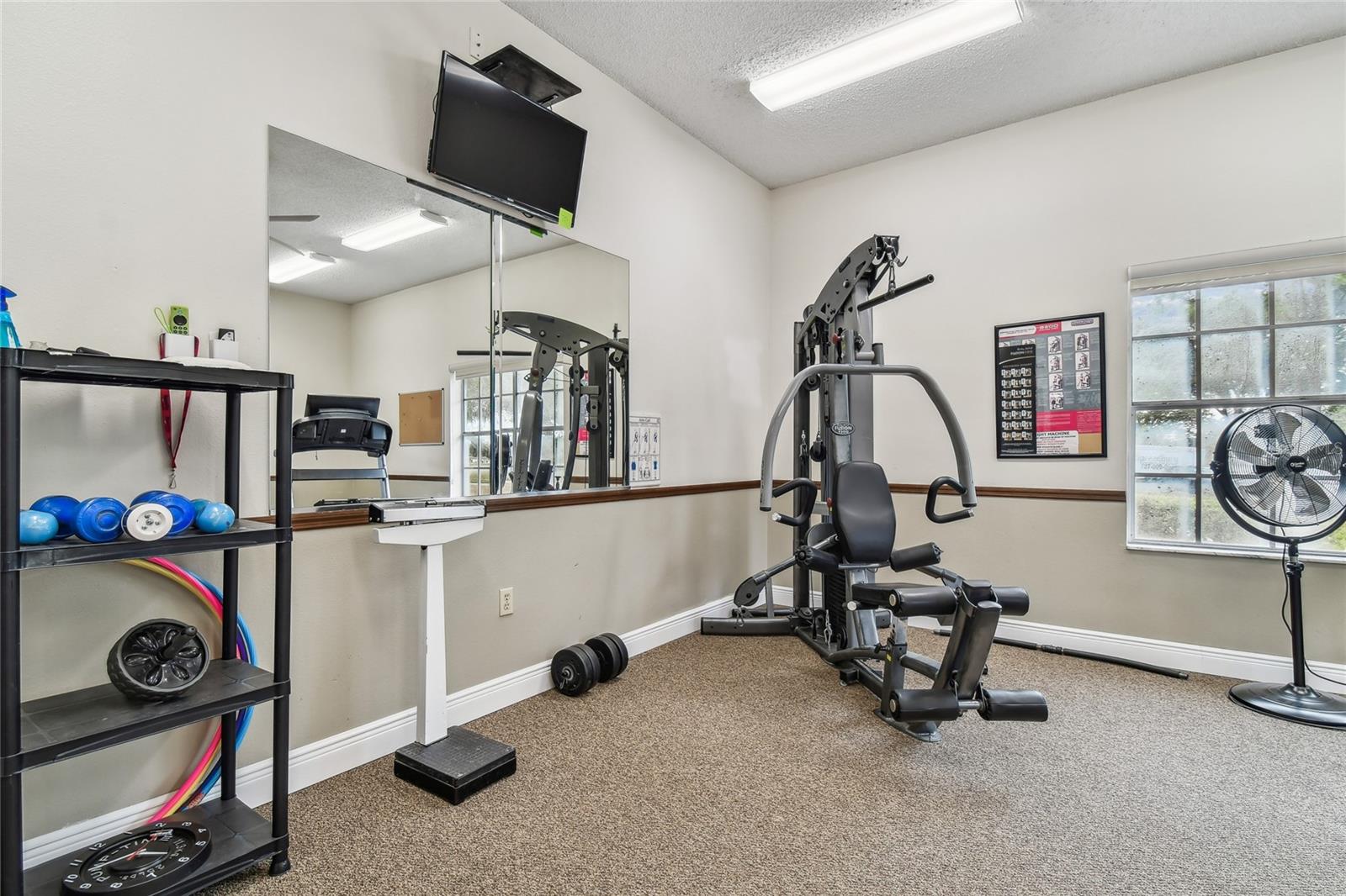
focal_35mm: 15
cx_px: 673
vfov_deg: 77.3
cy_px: 448
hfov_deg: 100.4
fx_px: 561
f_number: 7.1
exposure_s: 1/5
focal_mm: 10
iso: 100
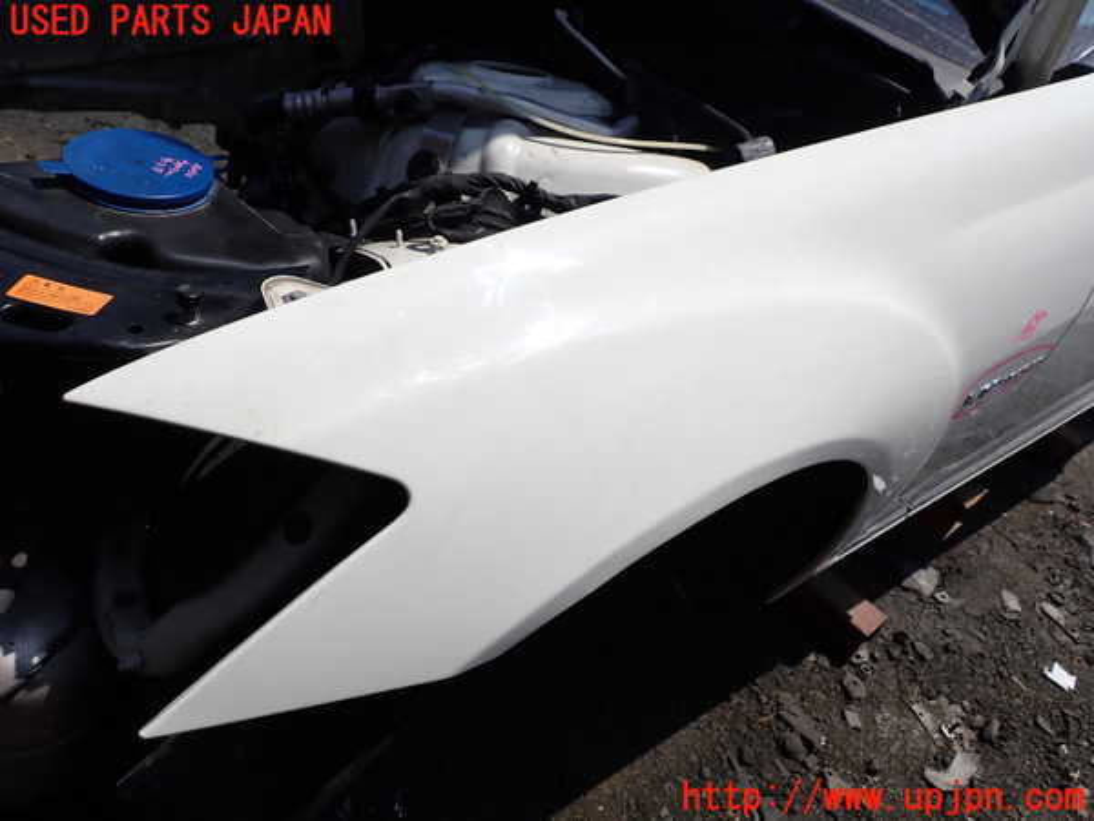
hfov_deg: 60.0
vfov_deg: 46.8
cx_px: 547
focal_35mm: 30
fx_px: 948
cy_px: 410
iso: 100
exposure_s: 1/250
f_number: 9
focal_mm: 5.4
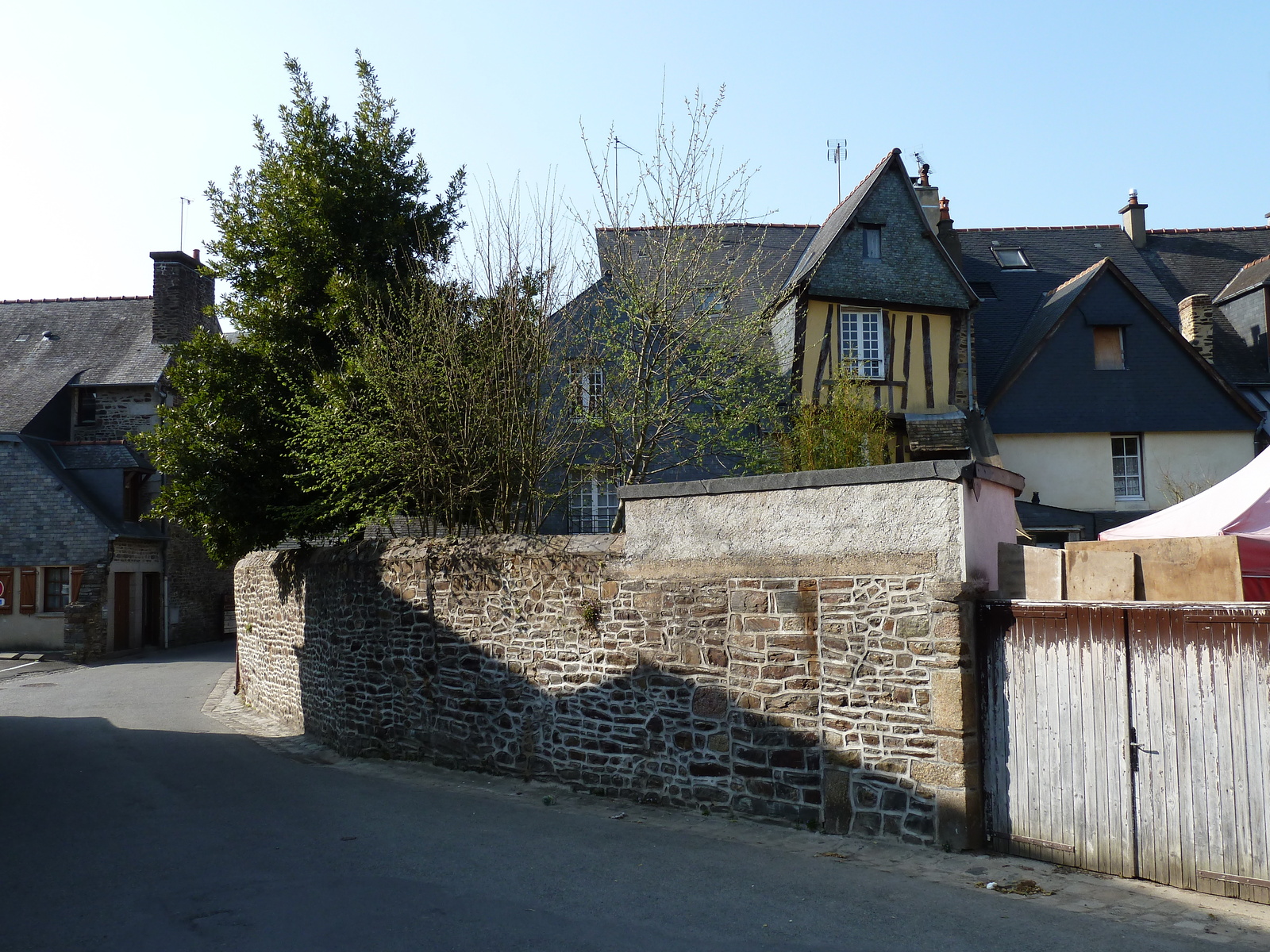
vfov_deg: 44.2
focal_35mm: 32
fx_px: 1174
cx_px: 635
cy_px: 476
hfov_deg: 56.8
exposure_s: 1/320
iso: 80
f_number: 4
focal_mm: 5.3
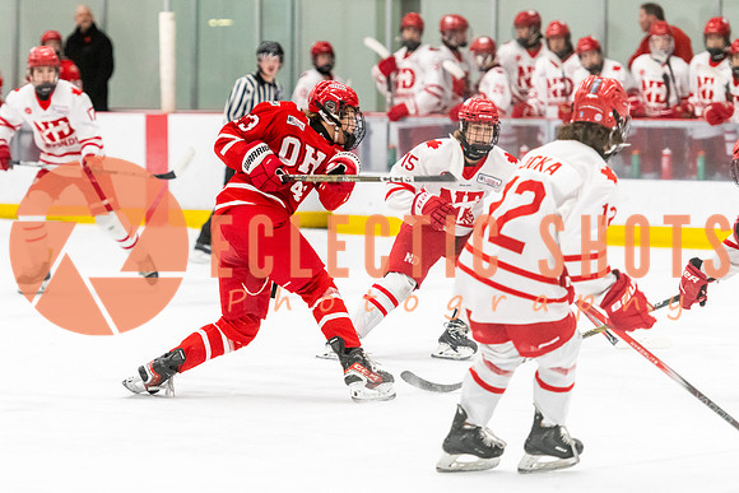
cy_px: 164
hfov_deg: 10.9
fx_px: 3860
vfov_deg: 7.3
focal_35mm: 188
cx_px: 245
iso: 4000
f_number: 2.8
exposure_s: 1/800
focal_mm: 135
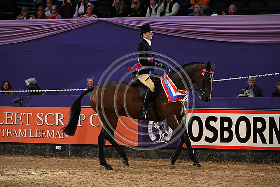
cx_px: 140
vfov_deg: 9.5
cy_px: 94
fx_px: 1128
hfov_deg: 14.2
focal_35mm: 145
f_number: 5
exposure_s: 1/640
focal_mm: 145
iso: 6400
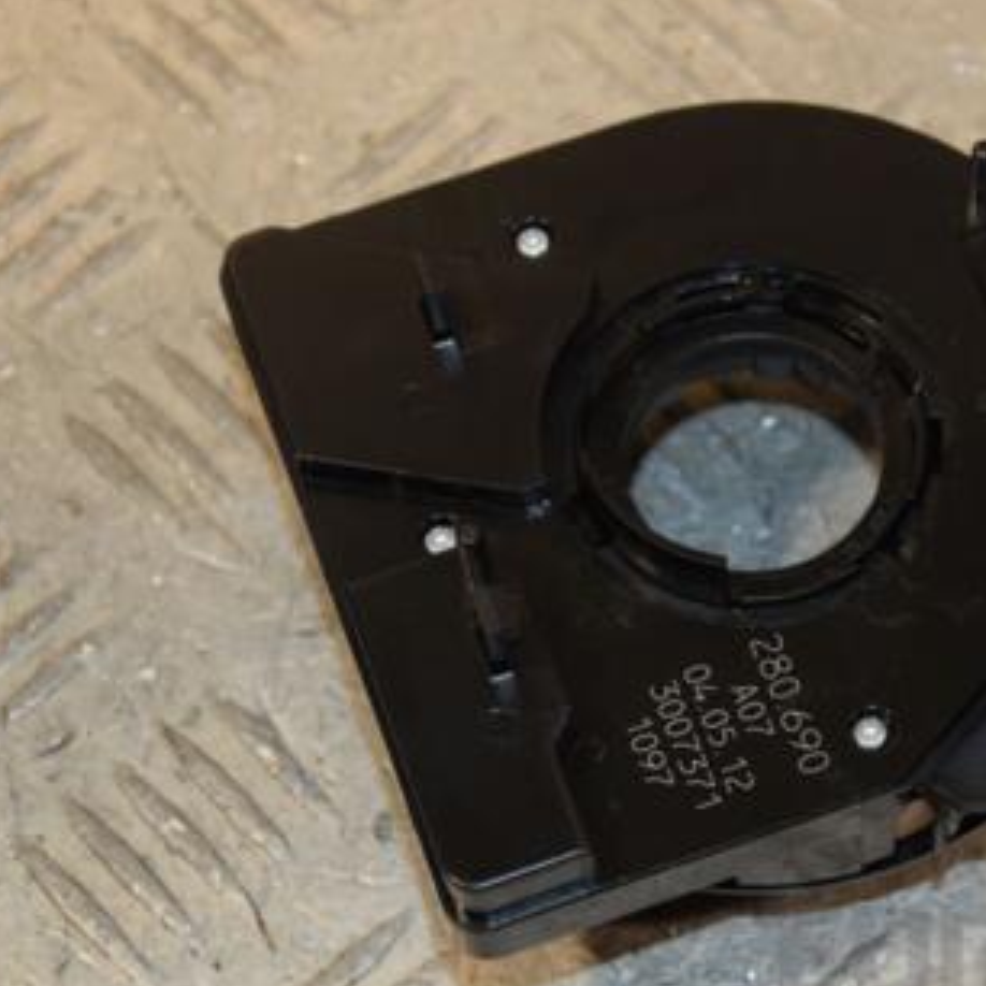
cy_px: 525
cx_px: 719
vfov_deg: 13.4
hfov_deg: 13.4
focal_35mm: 130
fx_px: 4189
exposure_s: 1/200
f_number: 5
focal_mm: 52
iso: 800
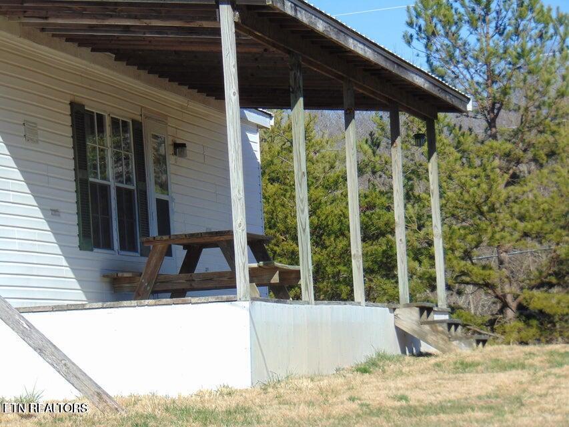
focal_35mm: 164
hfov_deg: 12.0
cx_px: 284
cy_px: 214
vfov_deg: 9.1
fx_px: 2696
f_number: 4
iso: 80
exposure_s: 1/640
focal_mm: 29.5
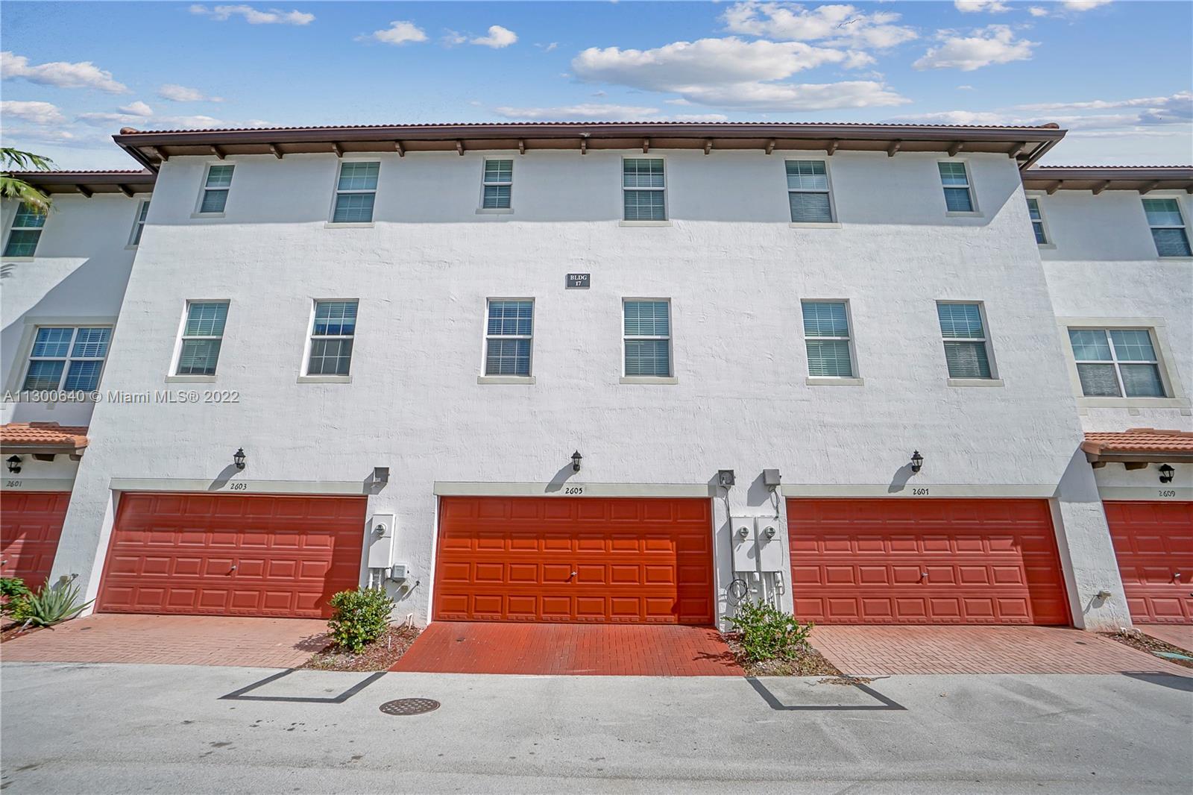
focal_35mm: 15
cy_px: 398
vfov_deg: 77.3
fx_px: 497
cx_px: 596
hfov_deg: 100.4
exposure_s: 1/400
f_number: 13
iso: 160
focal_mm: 10
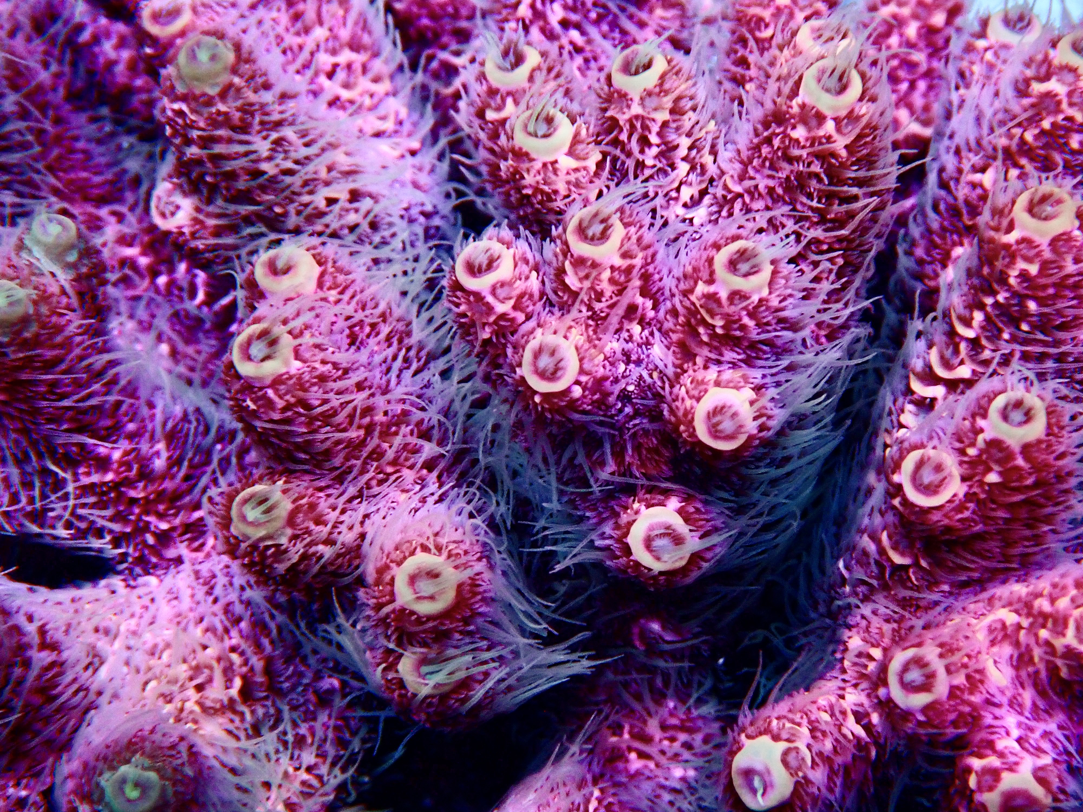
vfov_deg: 14.8
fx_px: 3129
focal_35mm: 100
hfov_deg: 19.6
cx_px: 542
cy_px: 406
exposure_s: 1/200
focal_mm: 18
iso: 500
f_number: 6.3
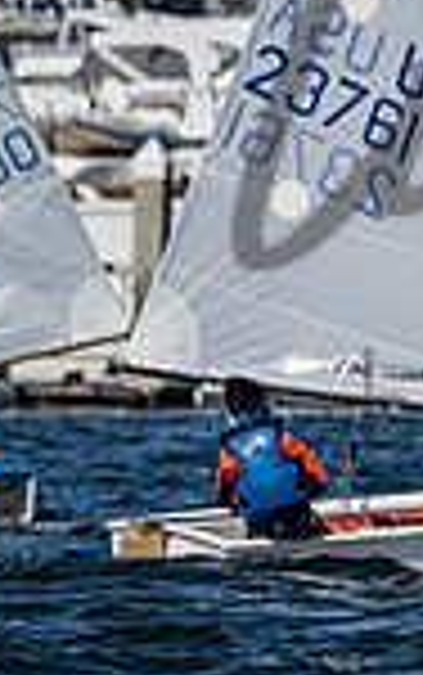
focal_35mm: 1221
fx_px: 22478
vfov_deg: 1.7
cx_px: 1238
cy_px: 79
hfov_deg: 1.1
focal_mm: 310
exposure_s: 1/1600
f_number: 10
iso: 320
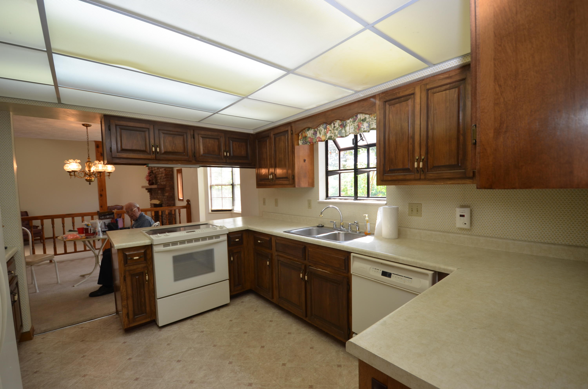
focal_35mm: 15
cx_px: 294
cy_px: 194
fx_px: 244
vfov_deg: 77.1
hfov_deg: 100.5
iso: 200
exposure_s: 1/60
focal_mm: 10
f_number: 4
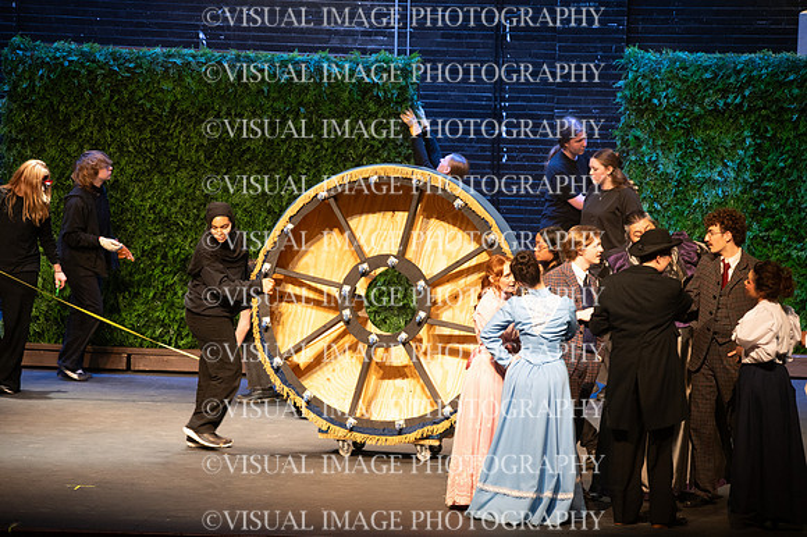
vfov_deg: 5.1
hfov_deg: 7.6
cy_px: 268
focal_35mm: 270
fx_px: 6049
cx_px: 404
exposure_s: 1/160
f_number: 6.3
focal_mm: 270
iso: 4500
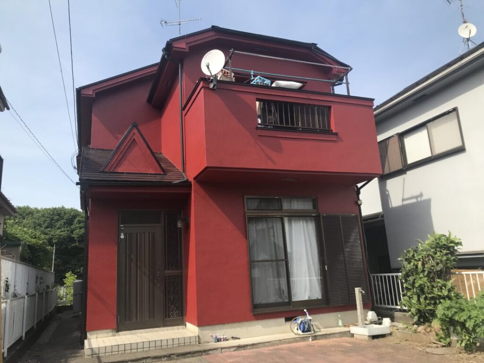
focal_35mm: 28
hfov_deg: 63.4
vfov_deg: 49.7
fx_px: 391
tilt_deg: +12.9
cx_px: 242
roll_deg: +3.0
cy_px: 182
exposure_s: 1/1597
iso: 20
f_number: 1.8
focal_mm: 3.99
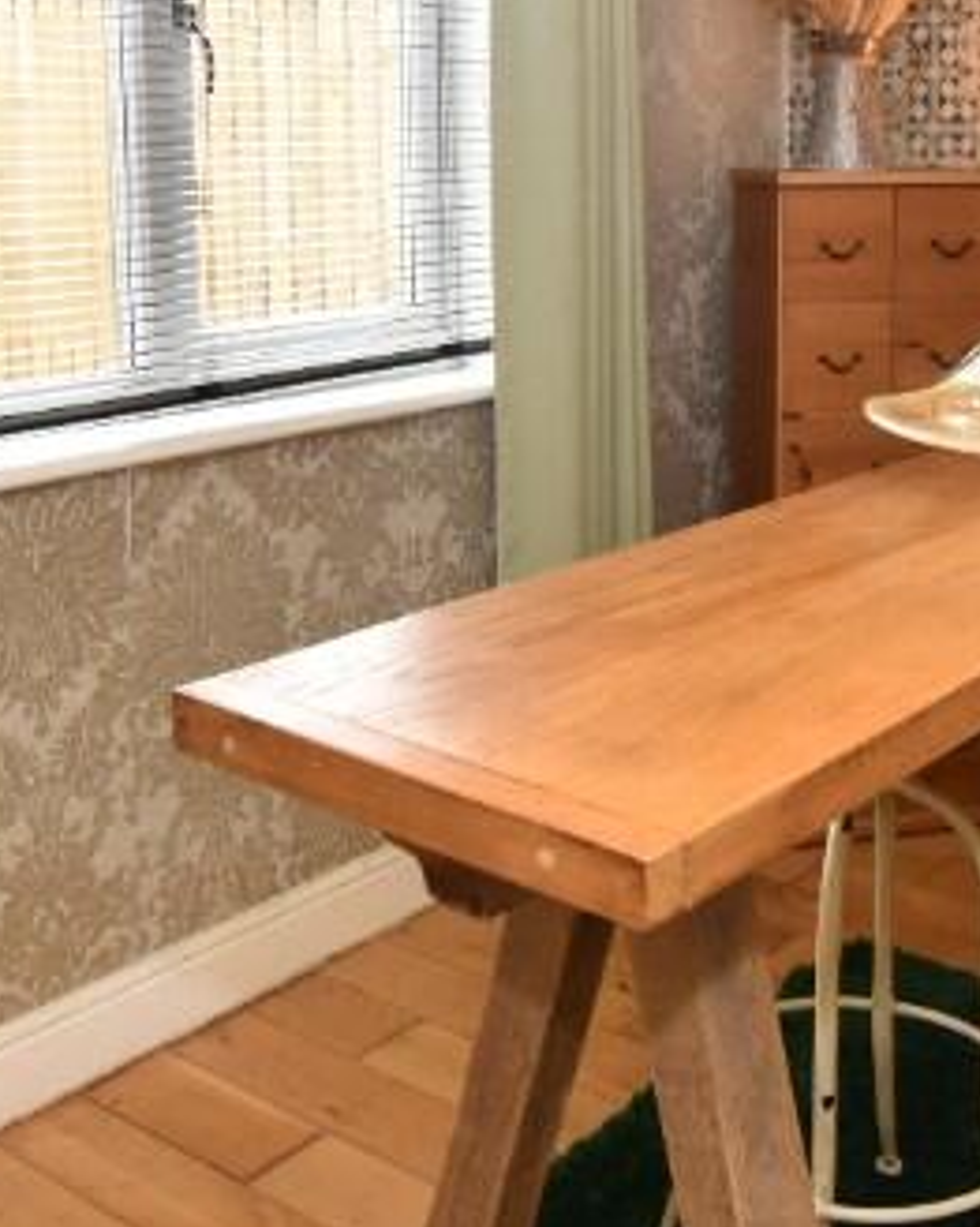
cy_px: 309
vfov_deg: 40.8
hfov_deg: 33.3
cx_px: 752
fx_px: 1597
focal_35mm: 44
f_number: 4.5
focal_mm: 10
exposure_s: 1/125
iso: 800
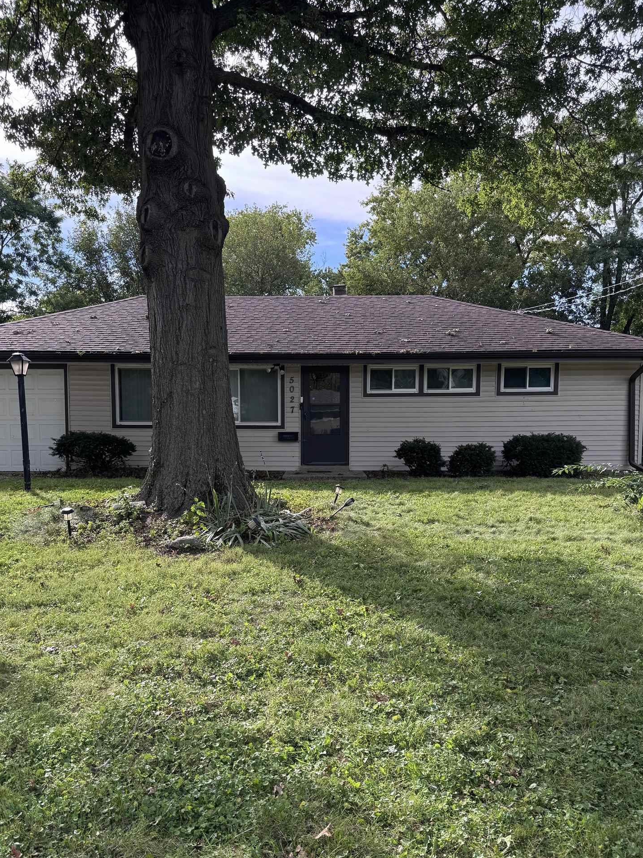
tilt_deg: -5.1
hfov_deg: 48.2
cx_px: 301
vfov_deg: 61.5
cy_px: 472
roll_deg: -1.2
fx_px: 718
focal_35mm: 29
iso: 80
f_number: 1.78
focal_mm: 6.76
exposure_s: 1/792
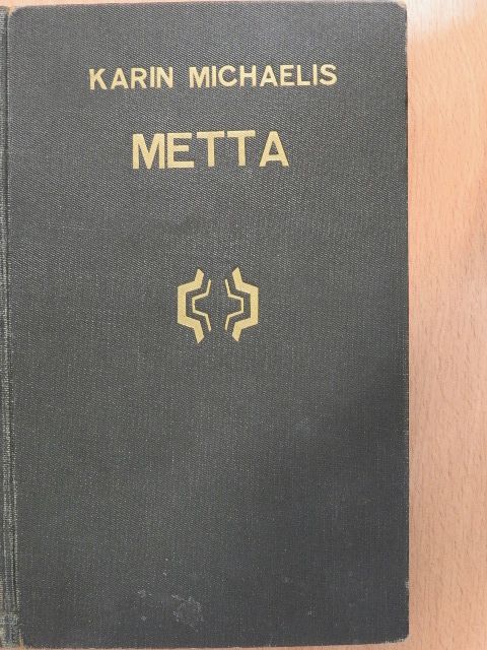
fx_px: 1125
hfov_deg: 24.4
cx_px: 244
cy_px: 325
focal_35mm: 60
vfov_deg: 32.2
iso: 800
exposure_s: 1/6
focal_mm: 10.7
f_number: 4.2
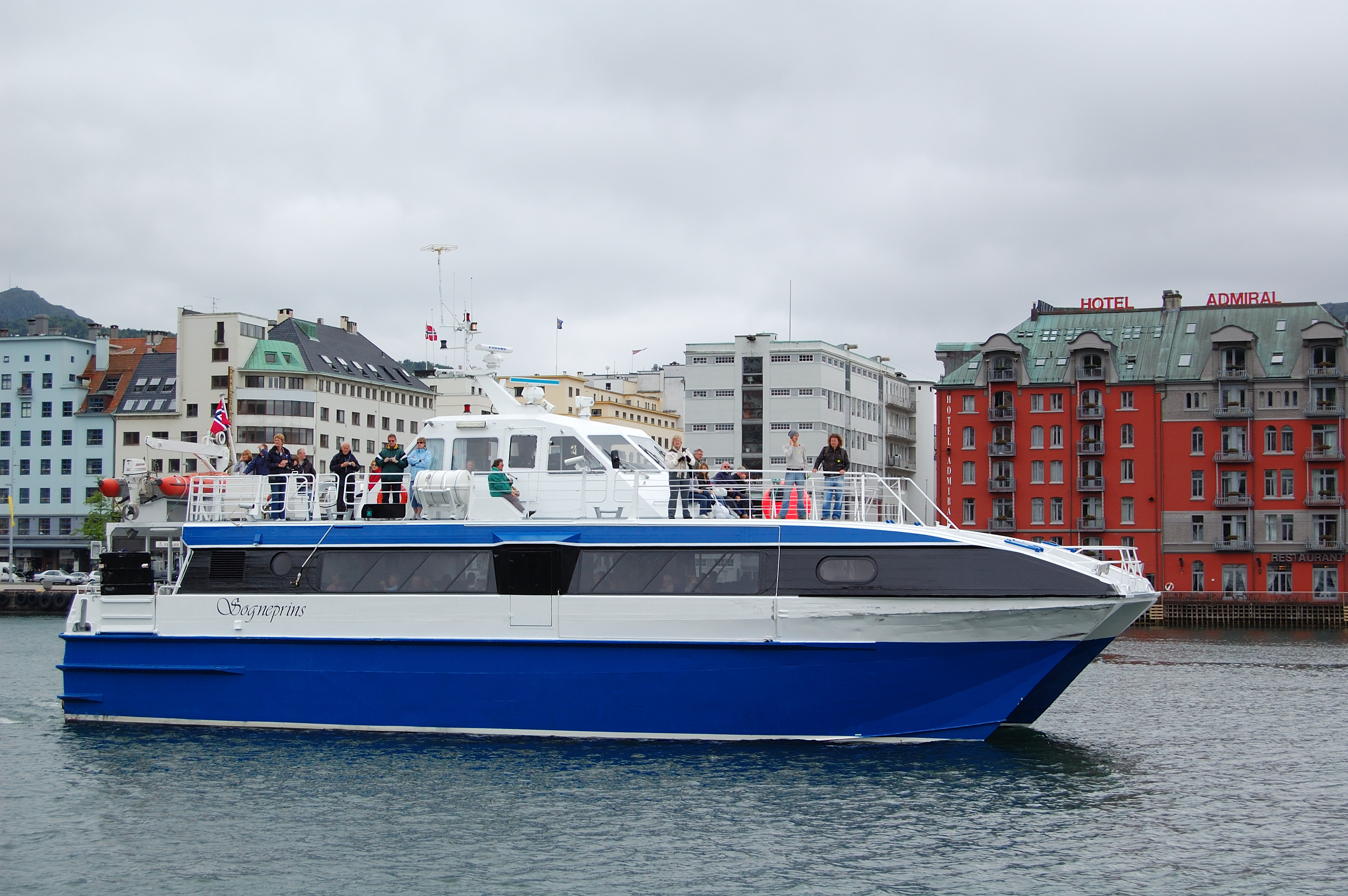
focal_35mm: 63
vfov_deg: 21.5
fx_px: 2357
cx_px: 674
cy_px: 448
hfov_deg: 31.9
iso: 200
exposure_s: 1/320
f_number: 9
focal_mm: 42
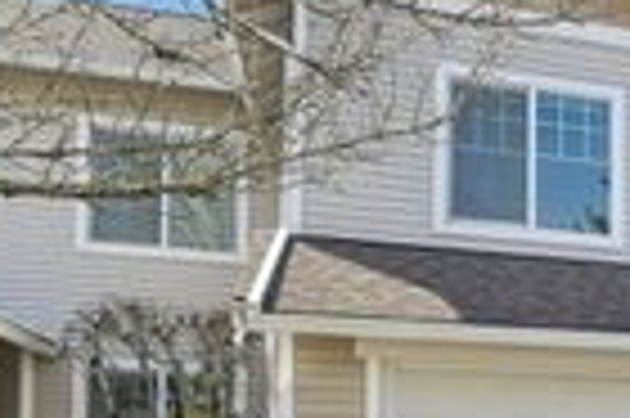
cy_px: 258
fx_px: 996
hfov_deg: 26.5
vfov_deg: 23.7
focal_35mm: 57
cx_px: 918
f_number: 8
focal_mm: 16
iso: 1600
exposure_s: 1/1250
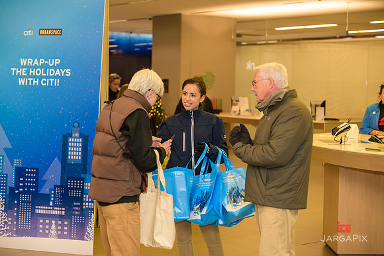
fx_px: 747
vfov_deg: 19.5
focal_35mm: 70
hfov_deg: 28.8
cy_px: 128
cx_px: 192
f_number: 3.2
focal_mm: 70
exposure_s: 1/125
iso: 800
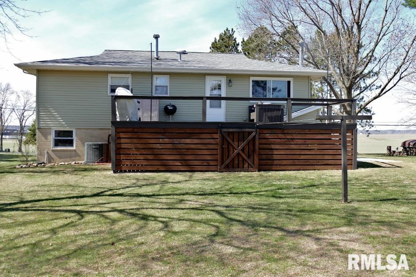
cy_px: 138
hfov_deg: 50.7
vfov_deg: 35.1
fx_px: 439
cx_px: 208
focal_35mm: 38
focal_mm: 13.7
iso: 125
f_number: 3.1
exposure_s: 1/640
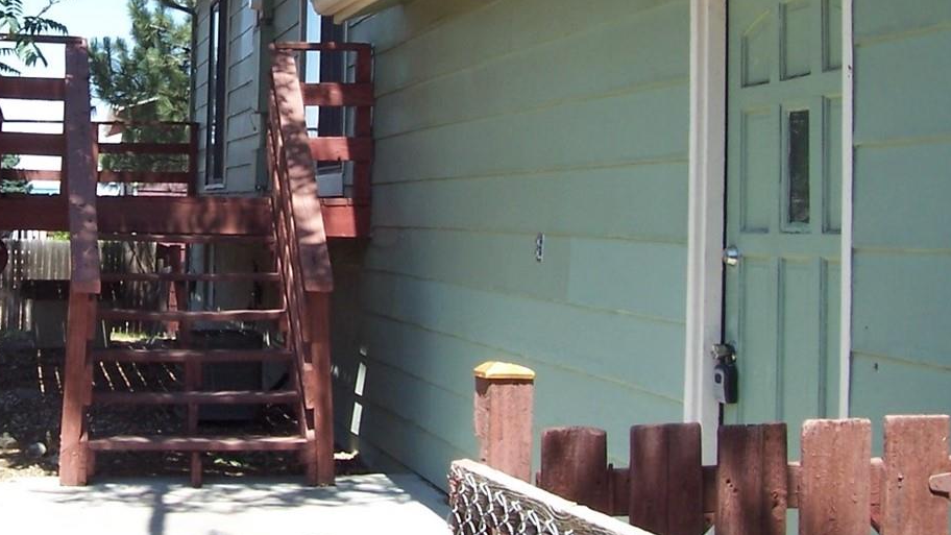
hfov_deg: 31.5
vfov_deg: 18.4
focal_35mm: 65
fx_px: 1639
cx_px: 187
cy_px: 106
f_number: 5.6
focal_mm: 5.6
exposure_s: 1/180
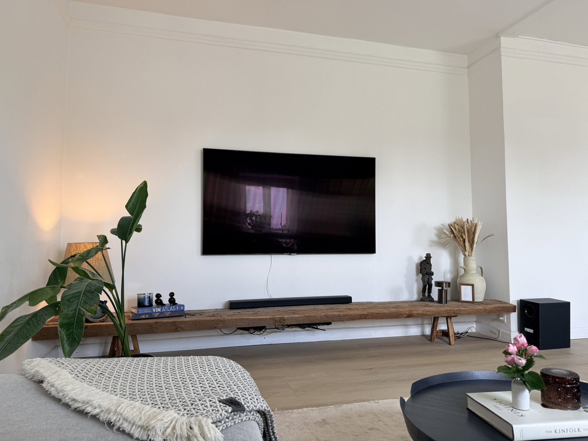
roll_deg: +0.3
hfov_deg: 71.6
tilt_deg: +4.4
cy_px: 220
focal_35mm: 24
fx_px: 408
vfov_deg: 56.8
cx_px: 294
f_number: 1.78
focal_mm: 6.76
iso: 50
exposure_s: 1/121
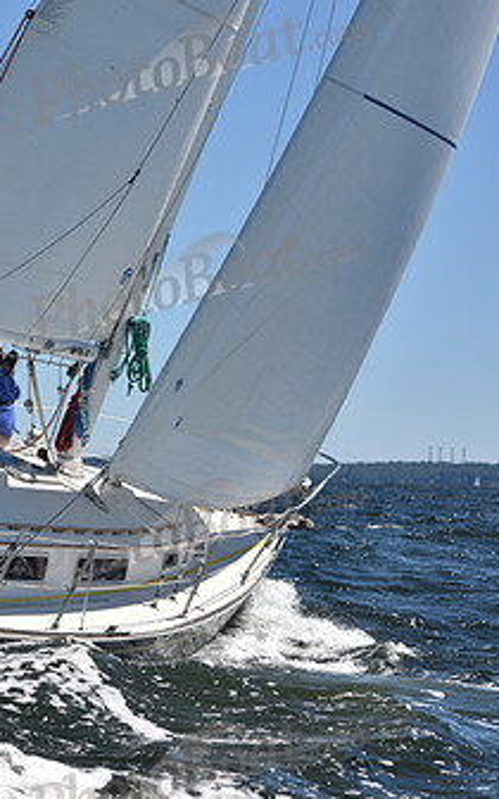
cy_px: 439
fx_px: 2676
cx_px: -90
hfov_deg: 10.5
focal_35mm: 123
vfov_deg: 17.0
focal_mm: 70
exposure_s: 1/1000
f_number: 4.5
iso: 200
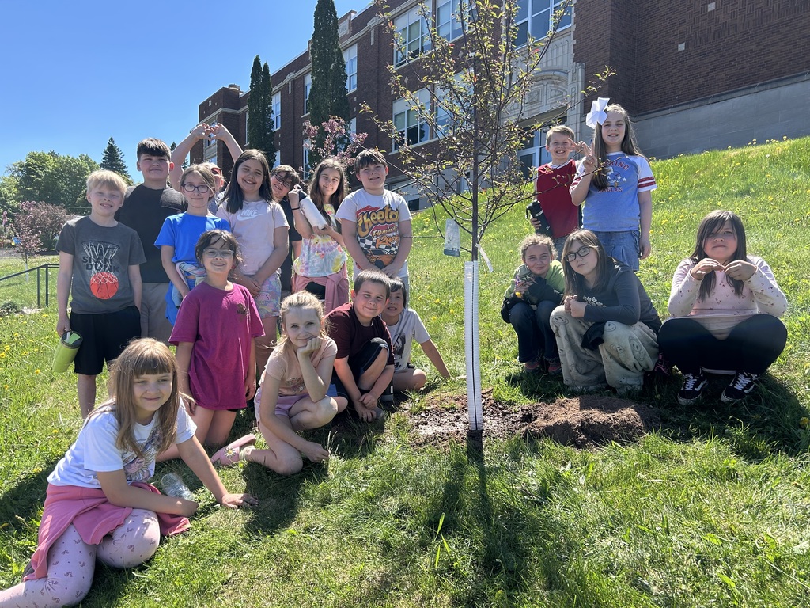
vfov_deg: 53.1
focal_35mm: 26
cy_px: 304
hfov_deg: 67.3
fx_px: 608
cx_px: 405
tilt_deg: -1.5
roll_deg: -0.8
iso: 50
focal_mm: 5.7
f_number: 1.5
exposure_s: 1/1468
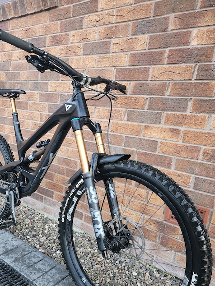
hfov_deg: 48.0
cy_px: 175
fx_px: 240
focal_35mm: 29
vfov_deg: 61.0
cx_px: 86
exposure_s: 1/50
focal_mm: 5.4
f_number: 1.8
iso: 800
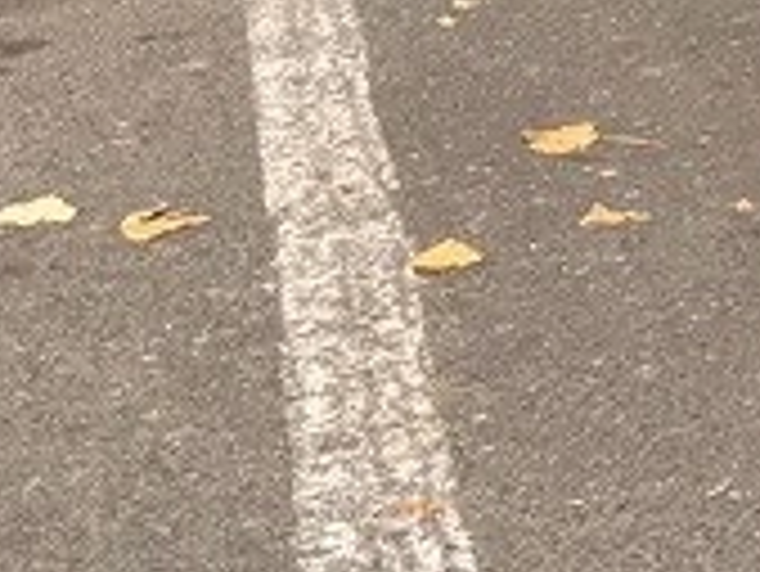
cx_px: 2033
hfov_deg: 10.9
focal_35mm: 142
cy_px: -117
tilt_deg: -17.8
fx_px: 3120
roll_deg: -2.0
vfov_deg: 10.3
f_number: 1.78
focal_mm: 6.76
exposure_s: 1/967
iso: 80
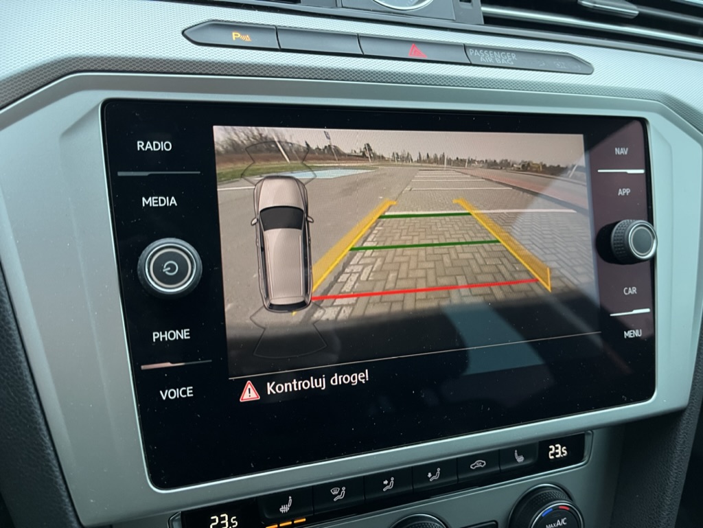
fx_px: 528
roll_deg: -7.5
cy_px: 264
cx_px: 352
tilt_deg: -25.6
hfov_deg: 67.3
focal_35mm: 26
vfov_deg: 53.1
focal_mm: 5.1
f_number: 1.6
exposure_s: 1/51
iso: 400
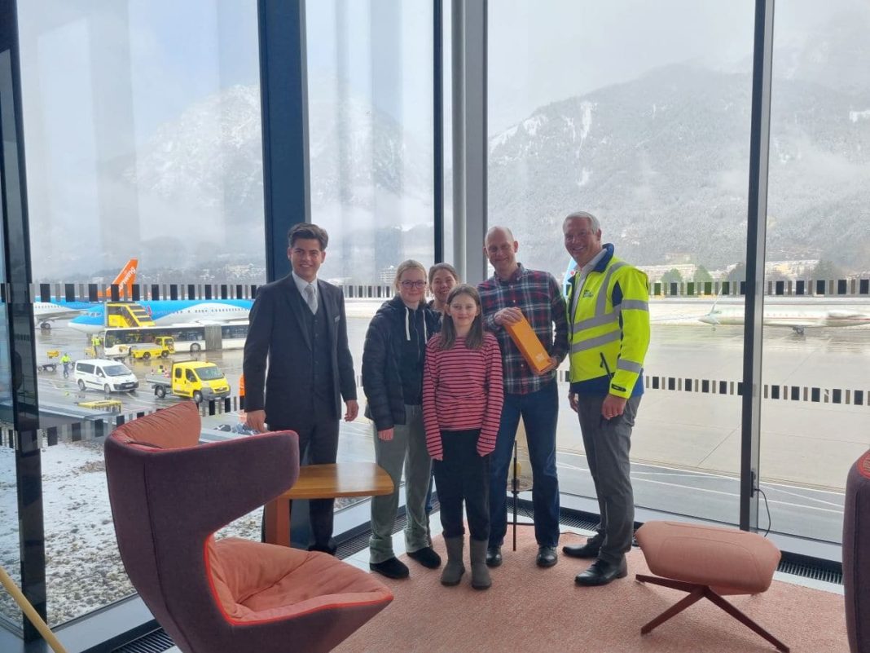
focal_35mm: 26
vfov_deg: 53.1
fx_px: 653
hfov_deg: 67.3
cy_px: 326
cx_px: 435
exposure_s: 1/932
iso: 50
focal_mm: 5.4
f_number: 1.8
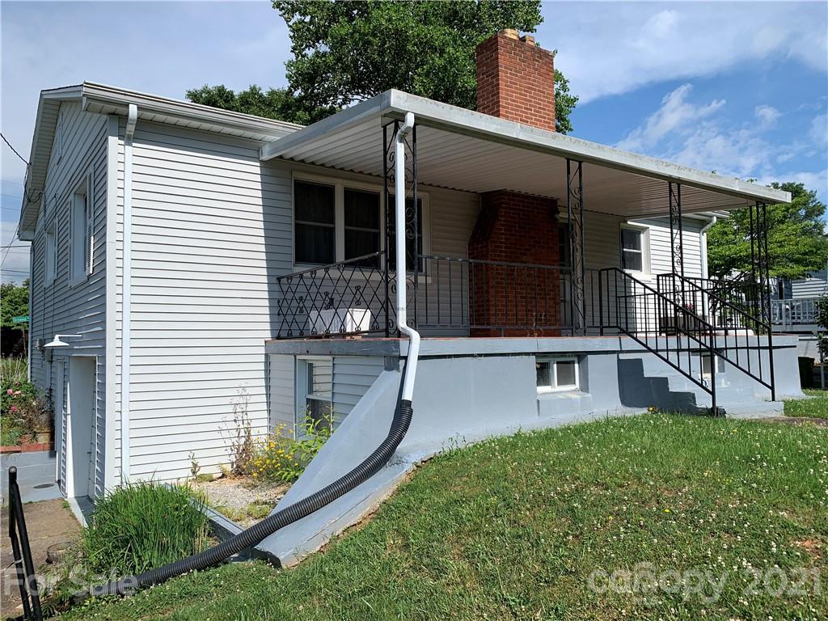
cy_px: 310
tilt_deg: +2.2
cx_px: 414
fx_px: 622
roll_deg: +0.6
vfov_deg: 53.1
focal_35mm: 26
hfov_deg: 67.3
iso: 25
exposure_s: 1/3289
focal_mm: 4.25
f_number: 1.8
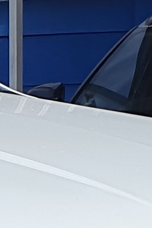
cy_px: 312
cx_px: -335
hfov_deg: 4.8
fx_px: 1716
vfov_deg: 7.5
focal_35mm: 271
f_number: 2.4
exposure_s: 1/2192
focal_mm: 4.32
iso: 50
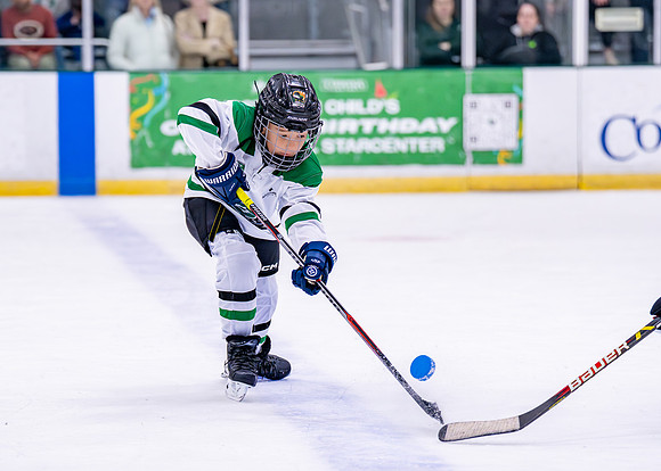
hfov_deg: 11.7
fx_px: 3226
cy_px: 261
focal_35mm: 172
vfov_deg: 8.4
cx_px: 253
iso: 2500
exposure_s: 1/1250
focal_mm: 110
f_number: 2.8
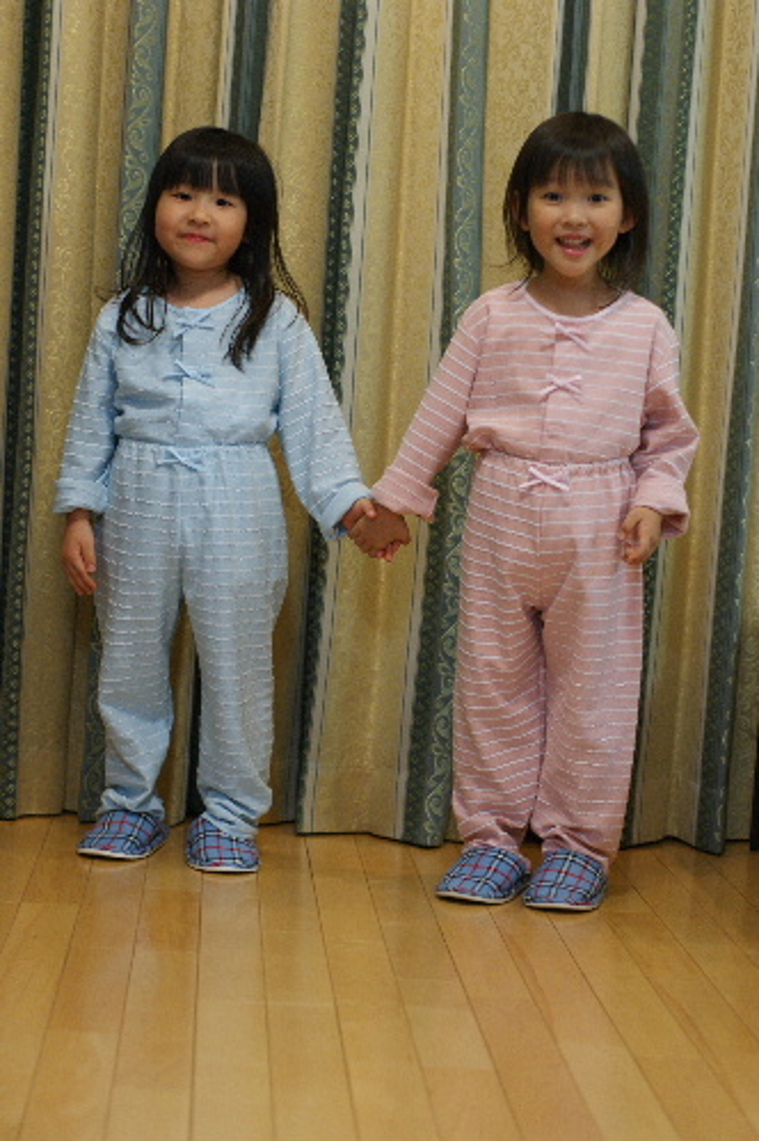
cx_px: 380
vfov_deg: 27.0
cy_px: 570
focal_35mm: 75
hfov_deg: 18.2
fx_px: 2375
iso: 400
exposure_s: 1/60
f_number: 2
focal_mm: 50
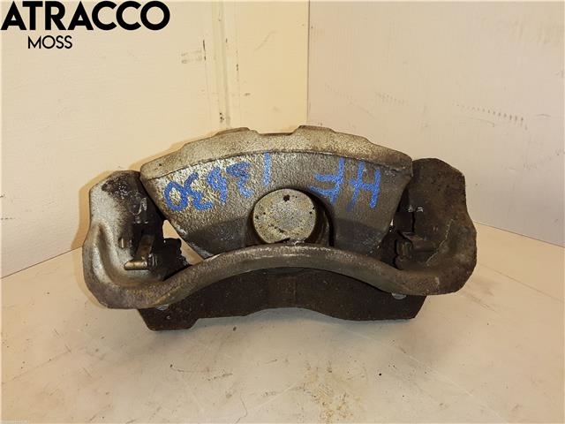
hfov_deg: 63.4
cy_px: 212
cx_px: 282
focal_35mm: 28
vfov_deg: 49.7
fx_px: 457
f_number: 1.9
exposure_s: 1/134
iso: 40
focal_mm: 2.91
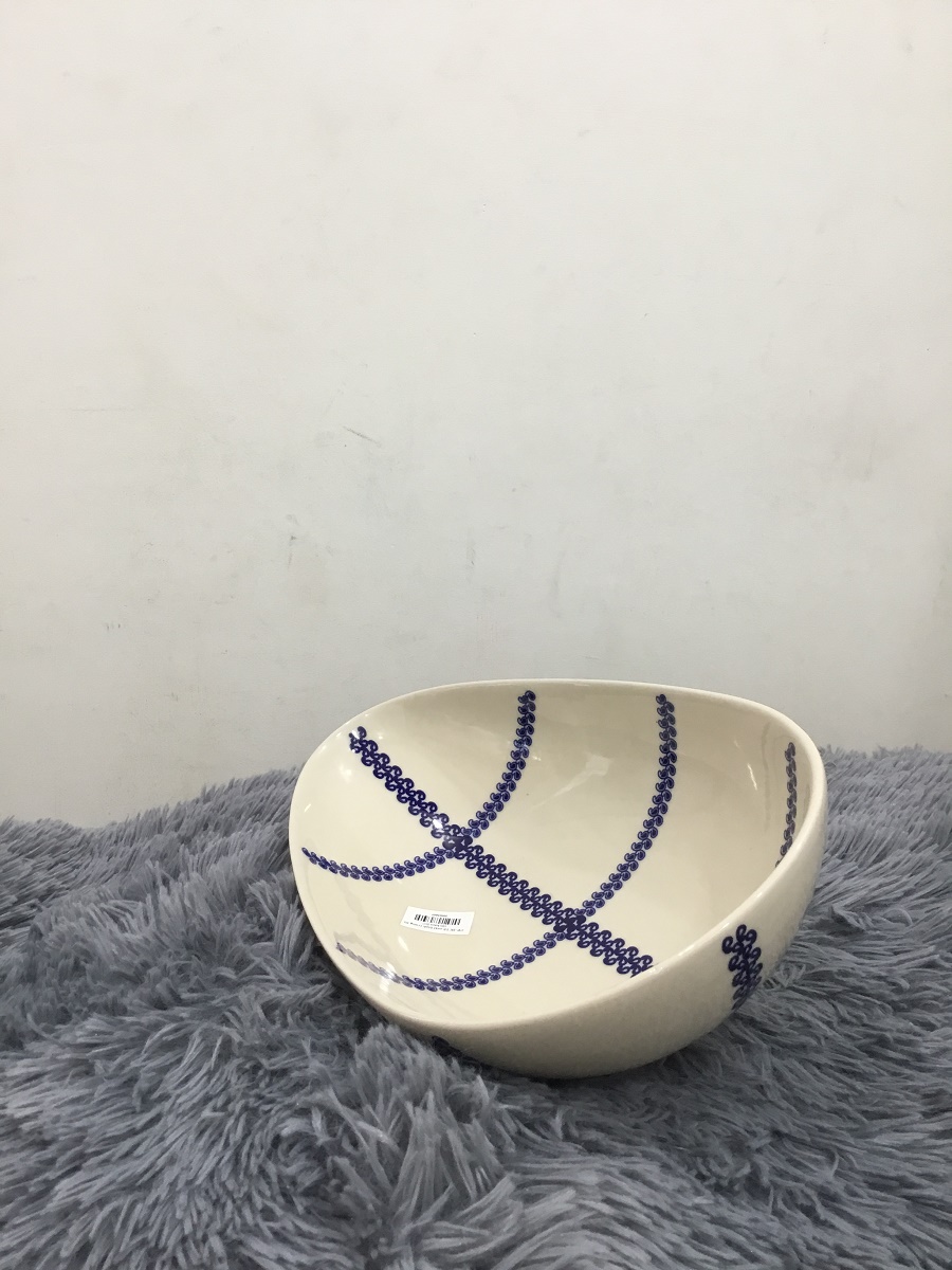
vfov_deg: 58.4
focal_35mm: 31
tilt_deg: -11.0
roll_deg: +3.1
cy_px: 635
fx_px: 1137
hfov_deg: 45.4
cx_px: 476
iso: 80
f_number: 2.4
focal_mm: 3.3
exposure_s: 1/33
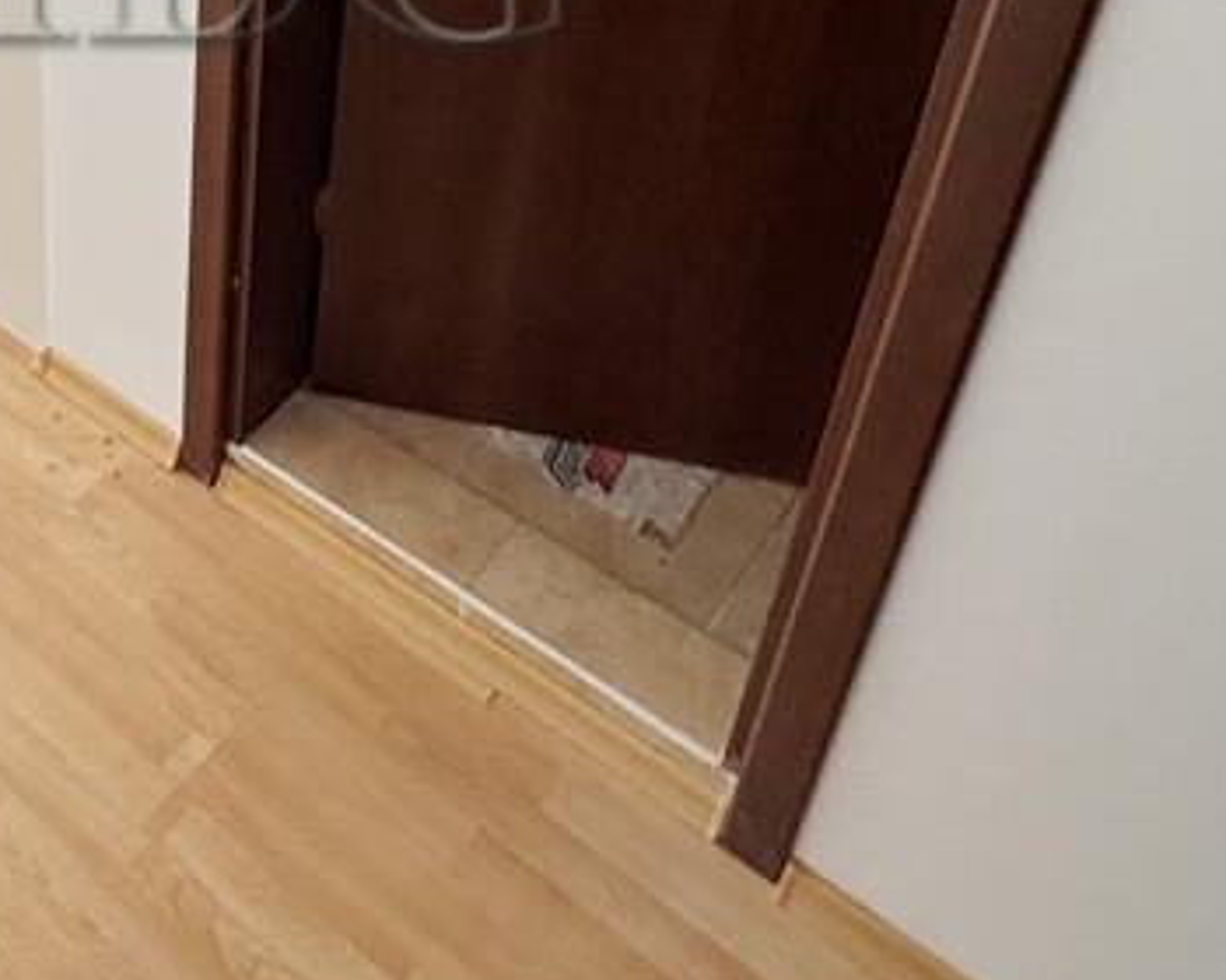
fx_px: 1451
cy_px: -46
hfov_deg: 41.2
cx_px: 67
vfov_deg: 33.5
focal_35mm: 40
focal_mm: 2.22
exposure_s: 1/97
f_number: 2.2
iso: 320
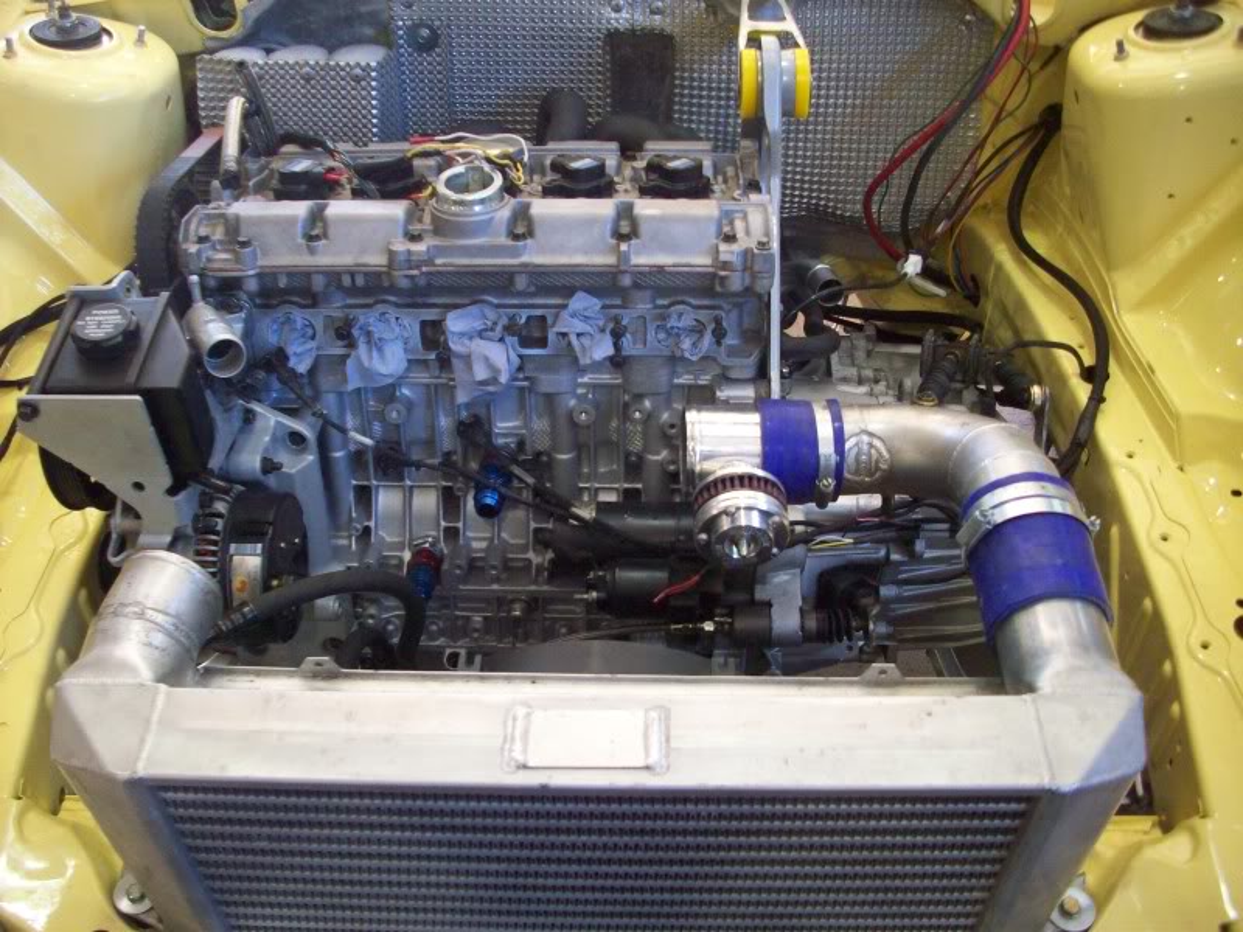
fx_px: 1329
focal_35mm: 37
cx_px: 622
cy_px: 466
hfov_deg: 50.1
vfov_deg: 38.7
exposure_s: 1/34.4
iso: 160
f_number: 2.8
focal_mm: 6.2
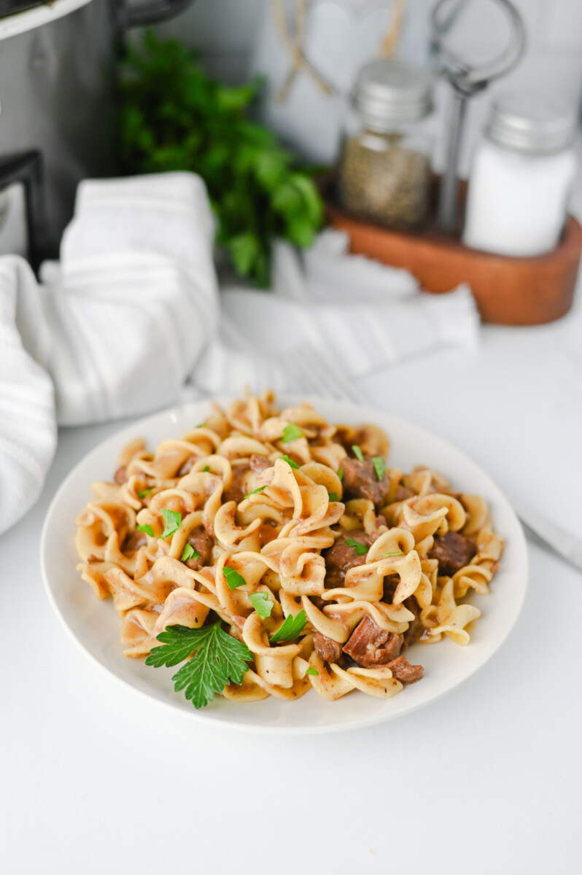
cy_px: 438
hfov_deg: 26.9
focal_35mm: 50
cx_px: 291
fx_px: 1215
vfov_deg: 39.6
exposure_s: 1/250
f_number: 3.2
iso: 360
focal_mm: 50
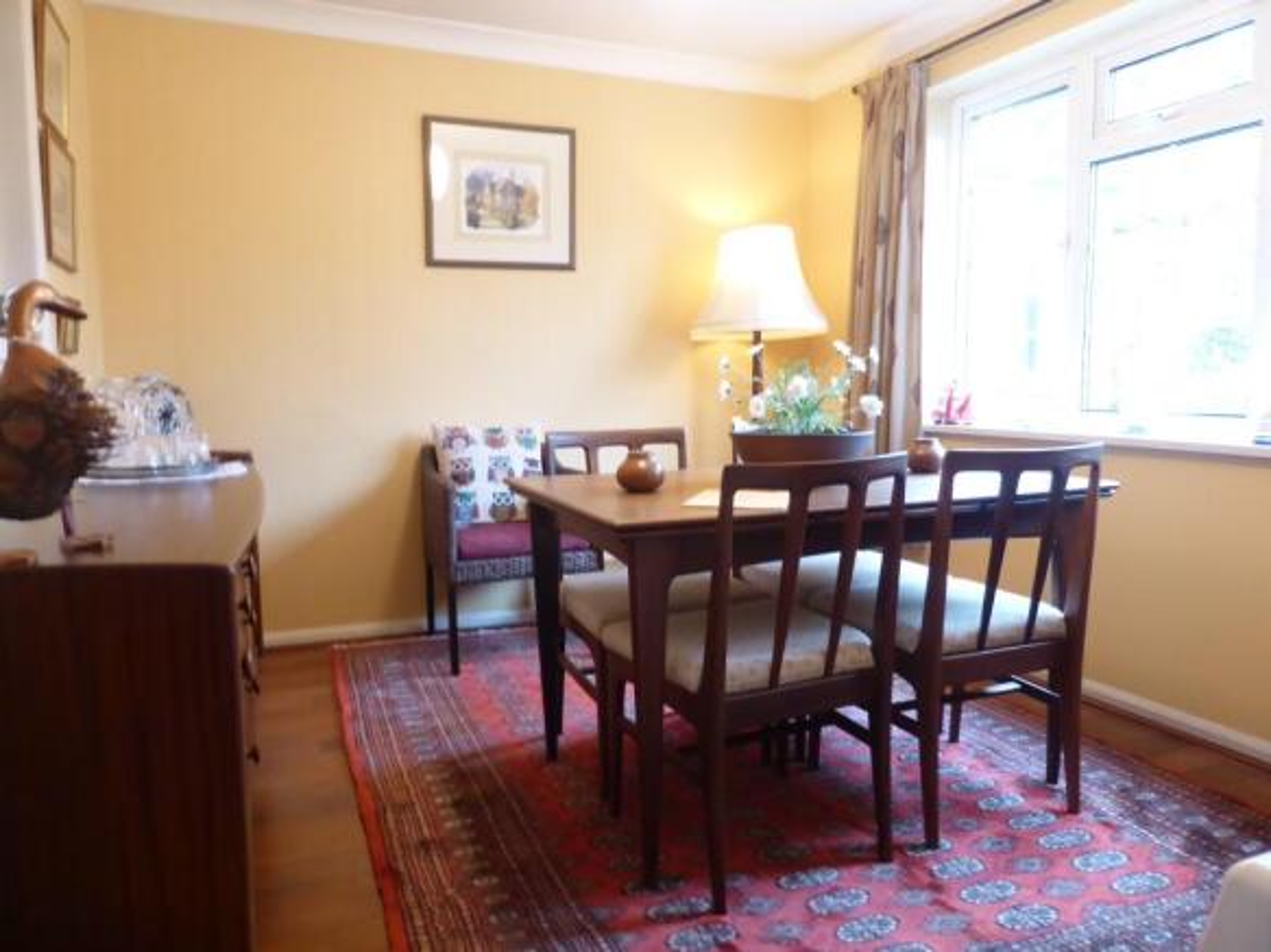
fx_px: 881
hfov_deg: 71.6
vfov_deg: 56.8
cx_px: 636
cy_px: 476
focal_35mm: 24
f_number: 3.3
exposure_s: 1/10
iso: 400
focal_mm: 4.3
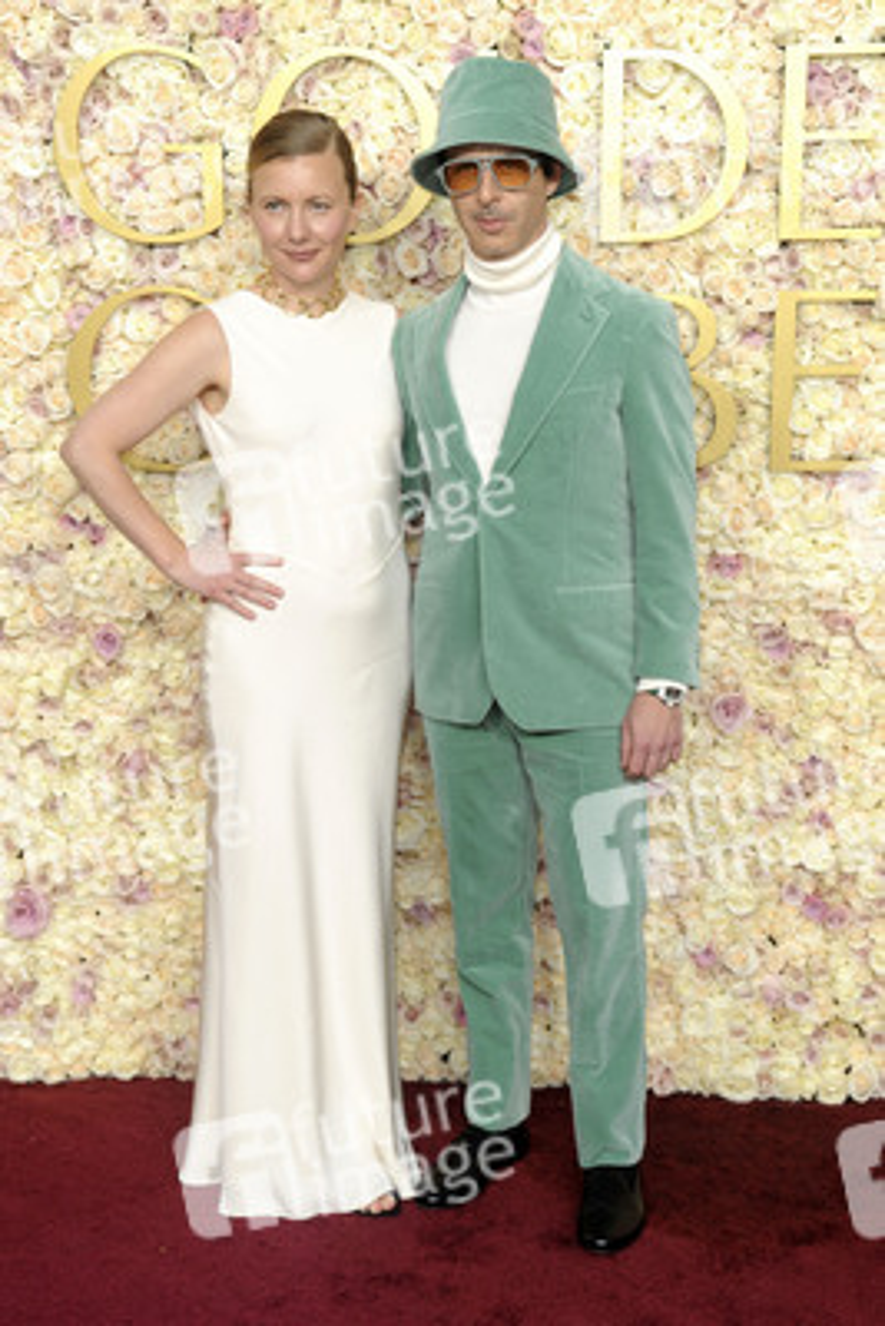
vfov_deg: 30.5
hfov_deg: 20.6
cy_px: 663
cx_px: 442
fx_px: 2431
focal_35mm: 66
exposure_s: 1/250
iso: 1000
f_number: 13
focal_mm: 66
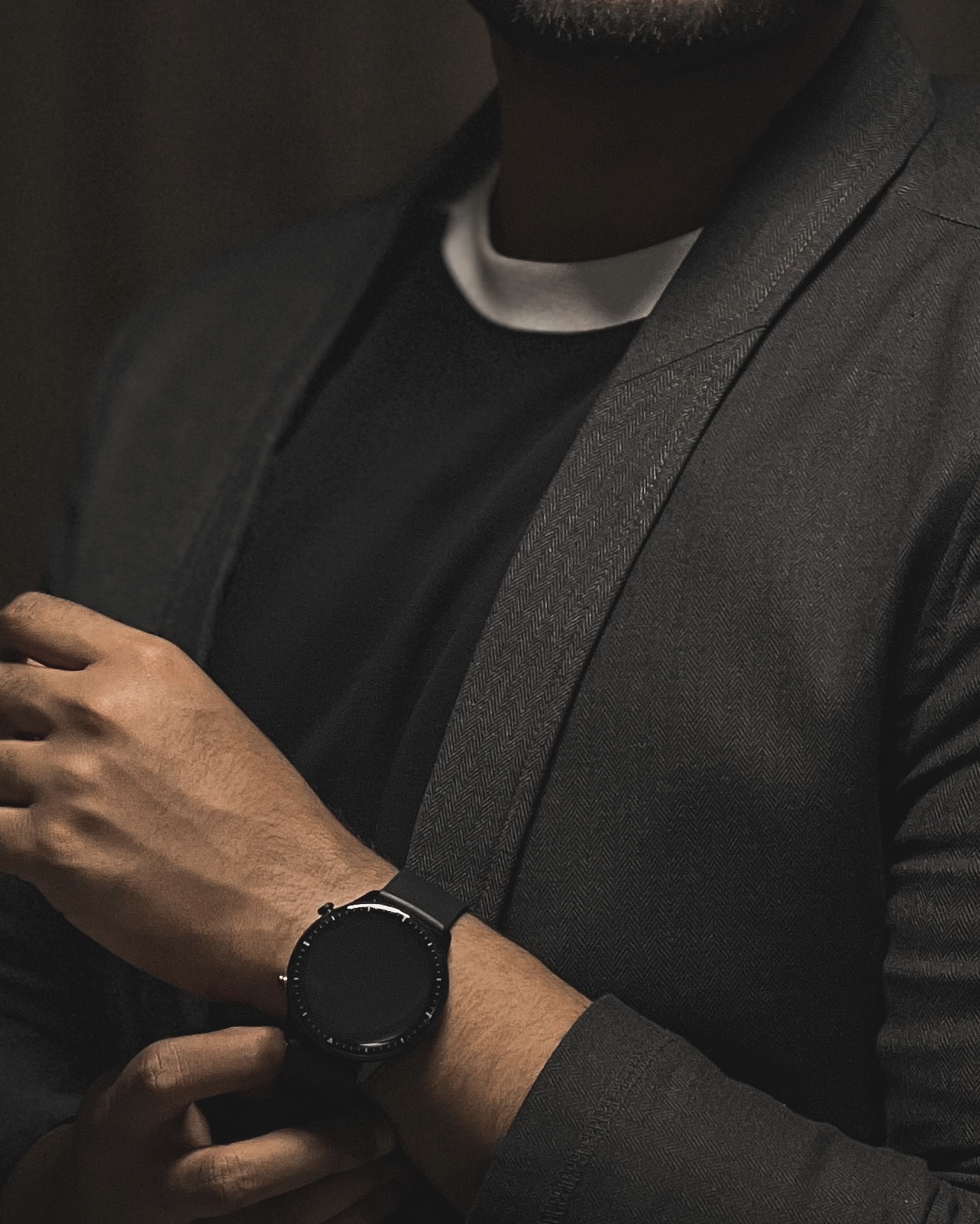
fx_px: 6850
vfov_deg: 10.2
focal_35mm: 189
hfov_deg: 8.2
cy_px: 86
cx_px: 681
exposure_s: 1/35
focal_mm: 9
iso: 125
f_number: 2.8
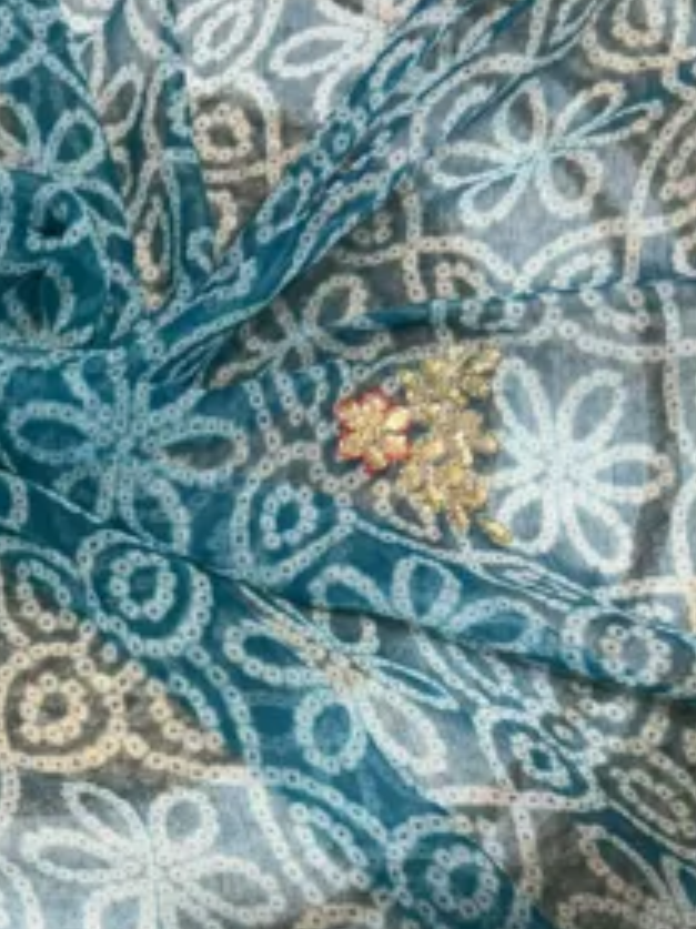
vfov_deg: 22.0
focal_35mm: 84
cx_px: -200
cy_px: 1034
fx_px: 2254
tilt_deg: -69.2
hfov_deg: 16.6
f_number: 1.6
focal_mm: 5.96
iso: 32
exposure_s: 1/128
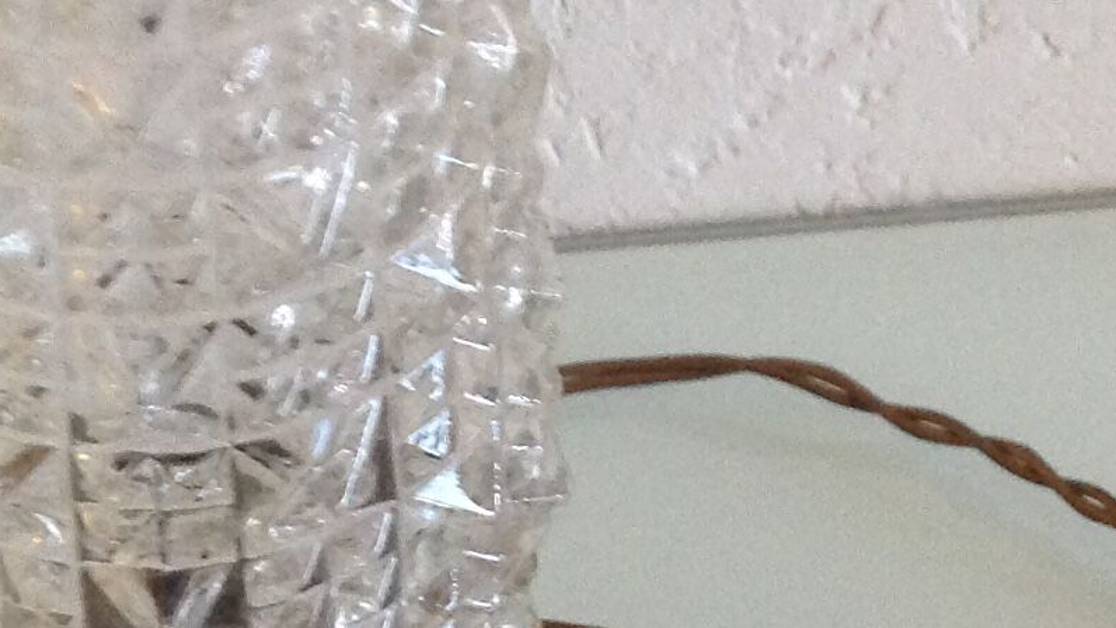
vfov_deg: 9.7
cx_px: 543
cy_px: 527
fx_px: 3670
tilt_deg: -48.1
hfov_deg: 17.3
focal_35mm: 124
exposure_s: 1/15
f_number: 2.4
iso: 250
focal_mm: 4.28
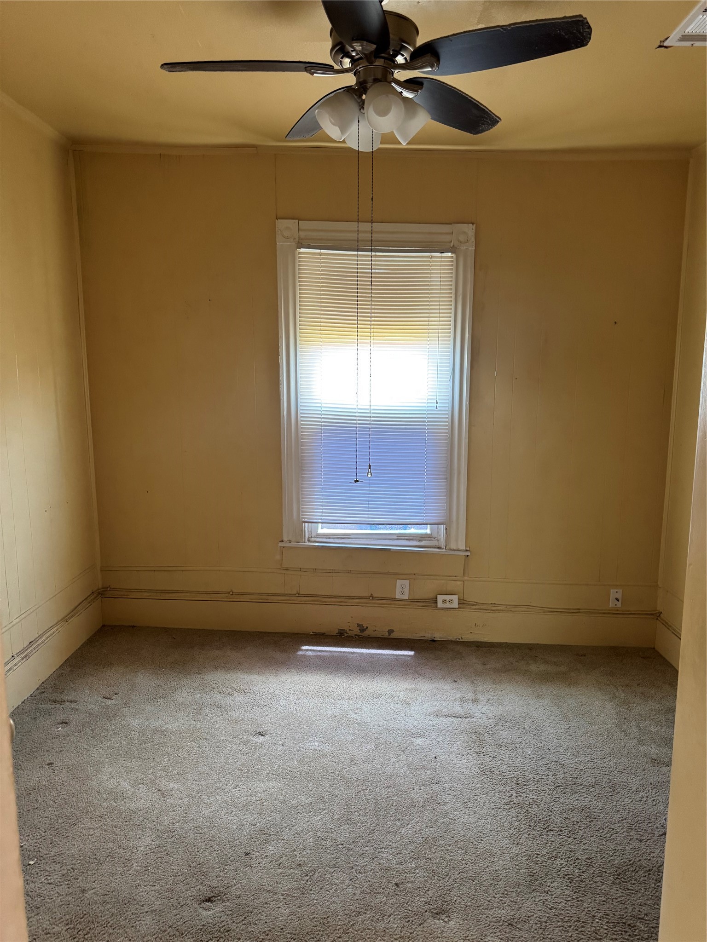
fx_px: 654
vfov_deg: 71.6
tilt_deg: -6.4
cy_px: 471
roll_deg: -1.1
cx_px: 354
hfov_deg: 56.8
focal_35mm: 24
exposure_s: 1/60
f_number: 1.78
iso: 500
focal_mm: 6.76
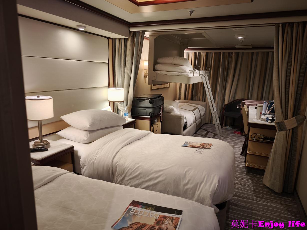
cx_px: 154
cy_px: 115
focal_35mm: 23
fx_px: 204
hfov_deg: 73.9
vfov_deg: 58.9
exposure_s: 1/60.1
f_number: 1.6
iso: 500
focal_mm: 6.57
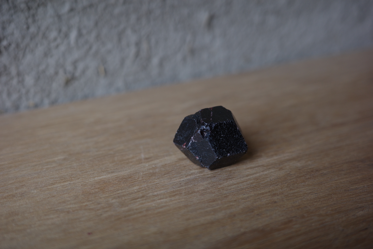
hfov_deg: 48.5
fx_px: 414
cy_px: 124
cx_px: 186
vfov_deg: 33.4
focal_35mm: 40
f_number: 2.8
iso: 200
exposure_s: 1/80
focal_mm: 26
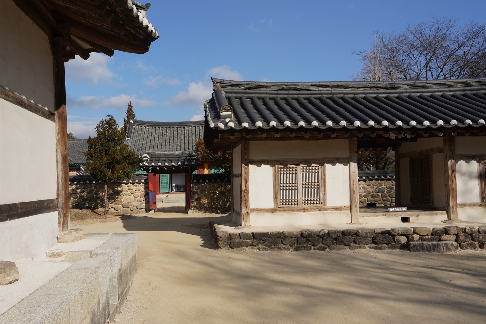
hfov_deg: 65.5
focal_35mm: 28
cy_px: 162
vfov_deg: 46.4
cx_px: 243
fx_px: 378
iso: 100
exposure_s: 1/100
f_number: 16
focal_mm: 28
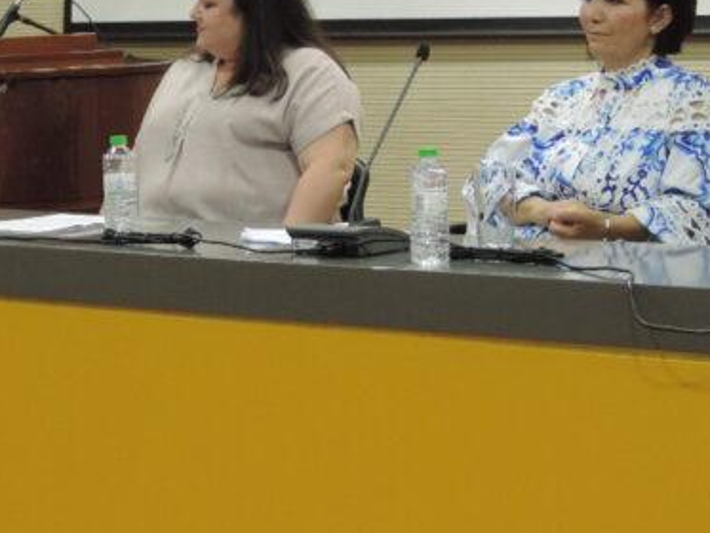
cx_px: -8
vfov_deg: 11.5
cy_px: 95
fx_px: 2647
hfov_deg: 15.0
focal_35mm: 129
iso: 400
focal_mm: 8.3
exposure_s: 1/15
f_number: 3.5
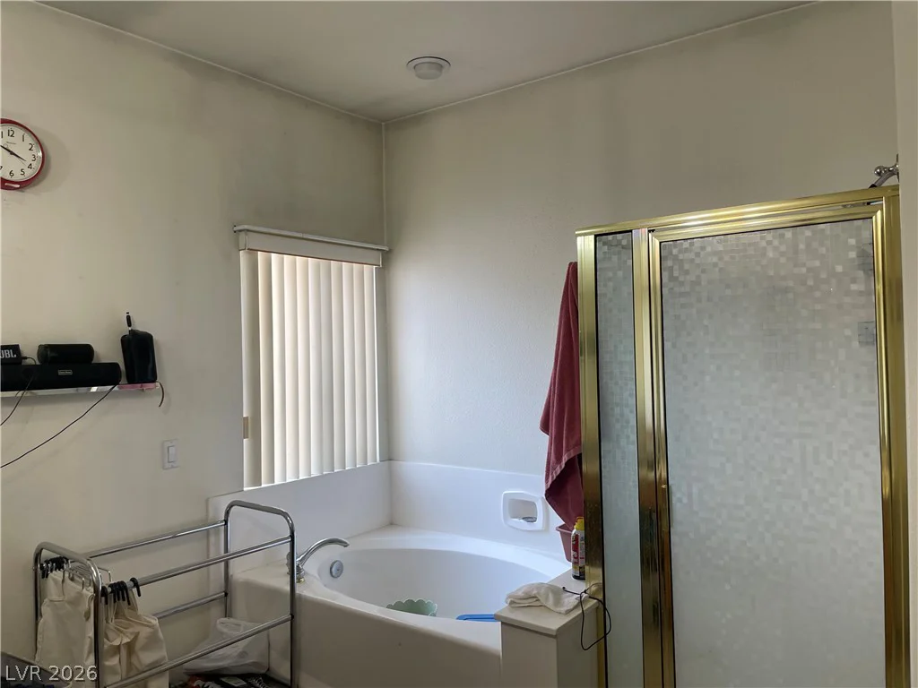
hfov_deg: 67.3
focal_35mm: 26
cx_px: 459
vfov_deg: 53.1
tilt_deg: +0.9
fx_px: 690
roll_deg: +1.1
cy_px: 344
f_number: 1.6
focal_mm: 4.2
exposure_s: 1/120
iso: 64
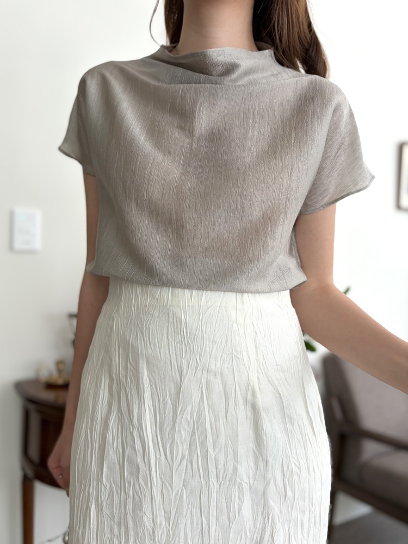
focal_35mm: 26
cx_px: 204
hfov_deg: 53.1
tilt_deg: +0.9
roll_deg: -1.8
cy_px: 272
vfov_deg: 67.3
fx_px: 409
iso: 80
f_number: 1.6
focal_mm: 5.96
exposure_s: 1/122
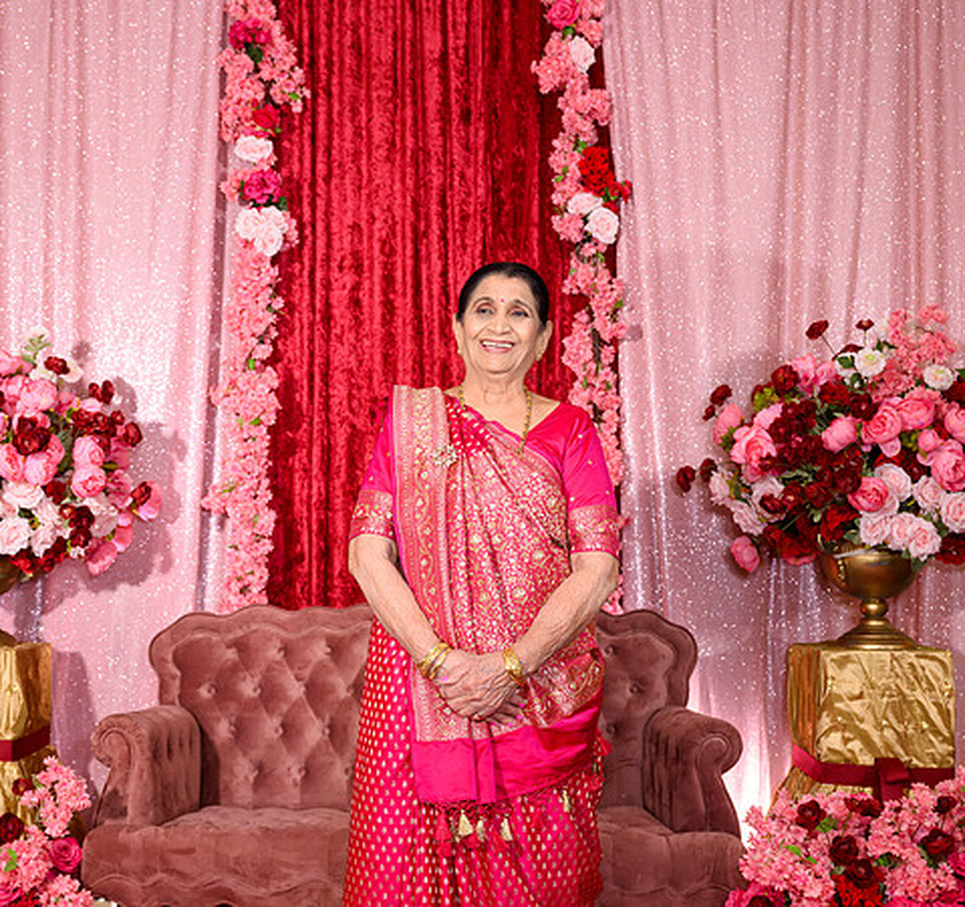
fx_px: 1567
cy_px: 439
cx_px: 408
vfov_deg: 32.3
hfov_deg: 34.2
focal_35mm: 51
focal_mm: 40
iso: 1000
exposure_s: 1/125
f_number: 4
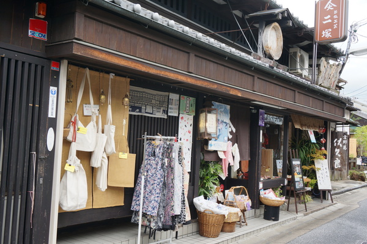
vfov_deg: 35.4
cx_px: 184
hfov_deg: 51.3
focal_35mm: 38
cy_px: 122
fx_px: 382
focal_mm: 25
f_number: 6.3
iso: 100
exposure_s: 1/80
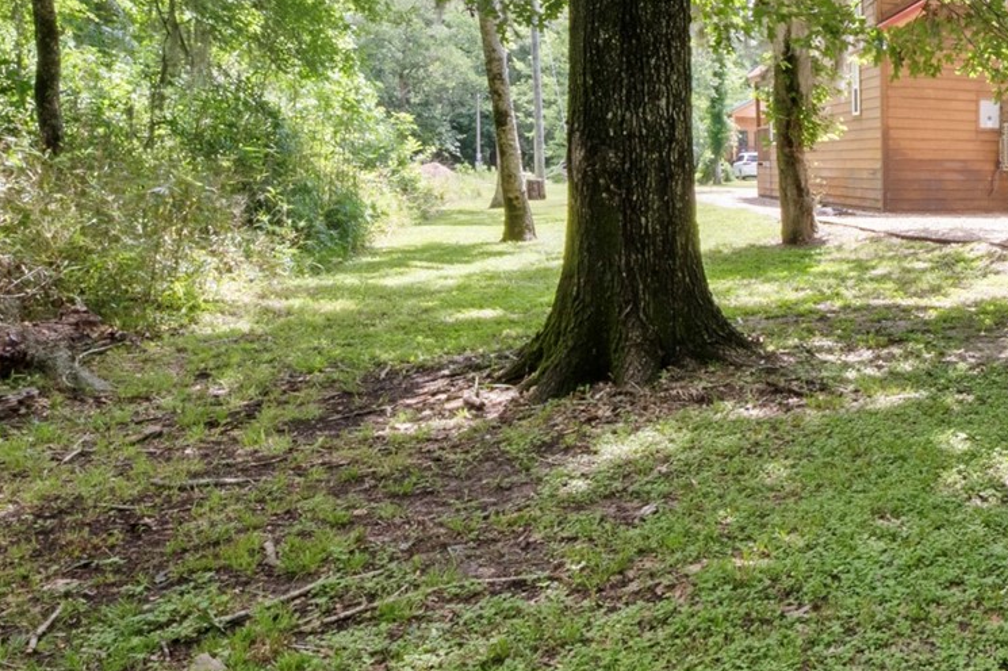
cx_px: 1177
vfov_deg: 37.6
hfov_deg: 40.4
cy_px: 254
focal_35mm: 35
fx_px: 980
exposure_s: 1/6
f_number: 9
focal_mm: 12
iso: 800
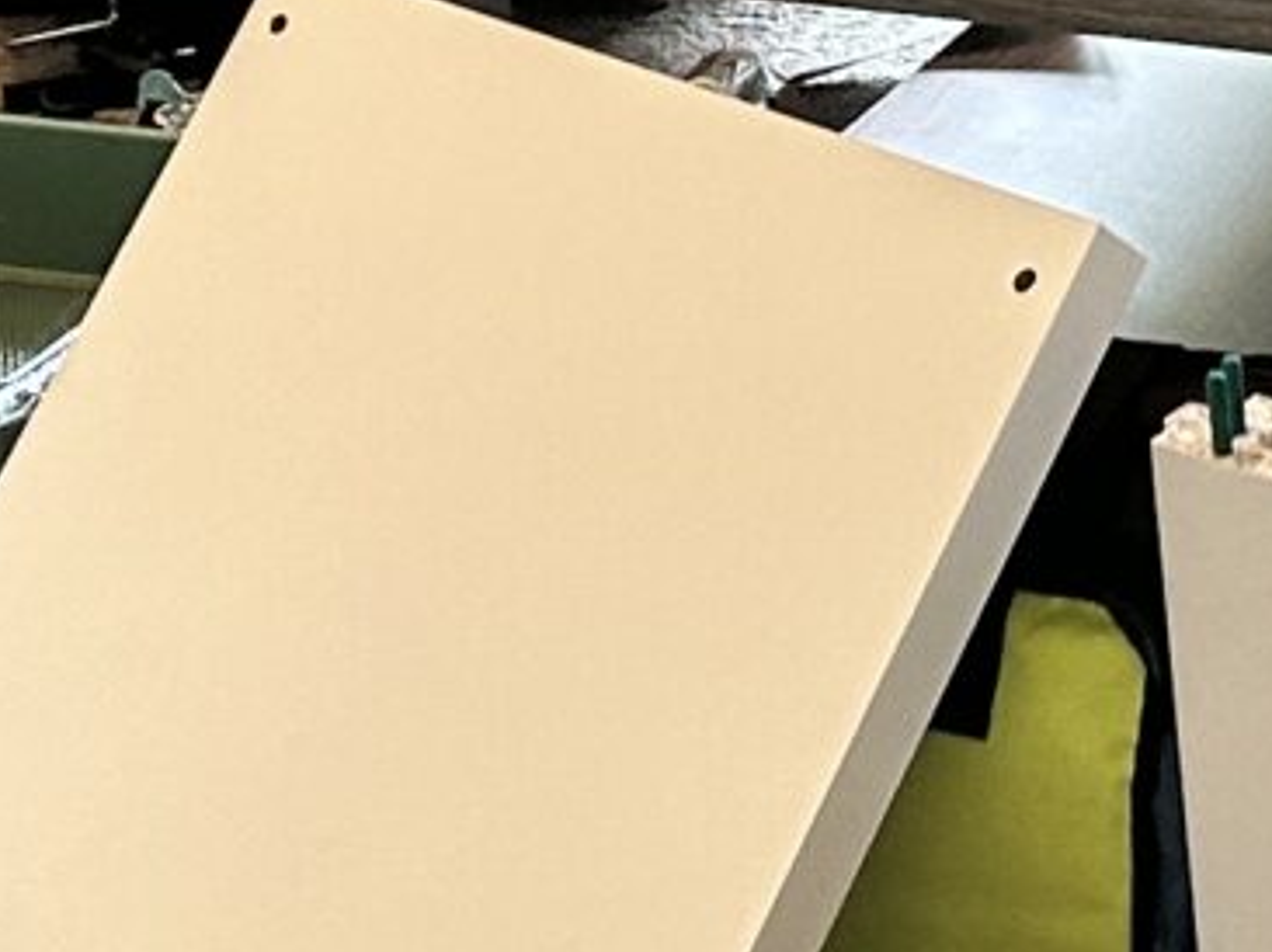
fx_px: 6683
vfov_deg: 7.9
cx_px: 1484
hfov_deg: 10.7
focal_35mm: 182
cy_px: -764
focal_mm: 5.7
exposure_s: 1/60
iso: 80
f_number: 1.5
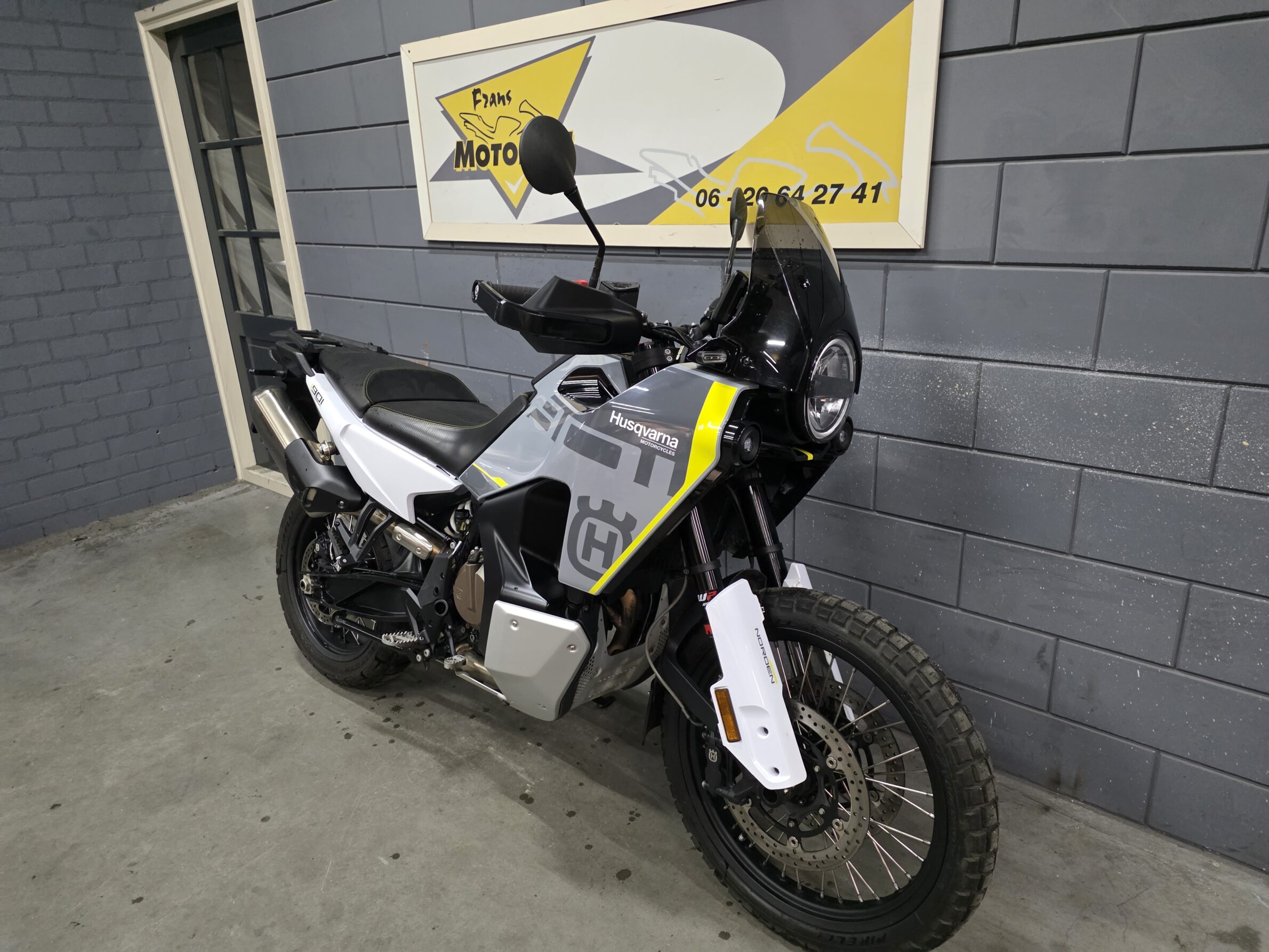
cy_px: 476
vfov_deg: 58.9
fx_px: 843
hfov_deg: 73.9
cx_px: 634
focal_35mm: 23
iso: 1250
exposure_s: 1/100
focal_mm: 6.25
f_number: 1.7
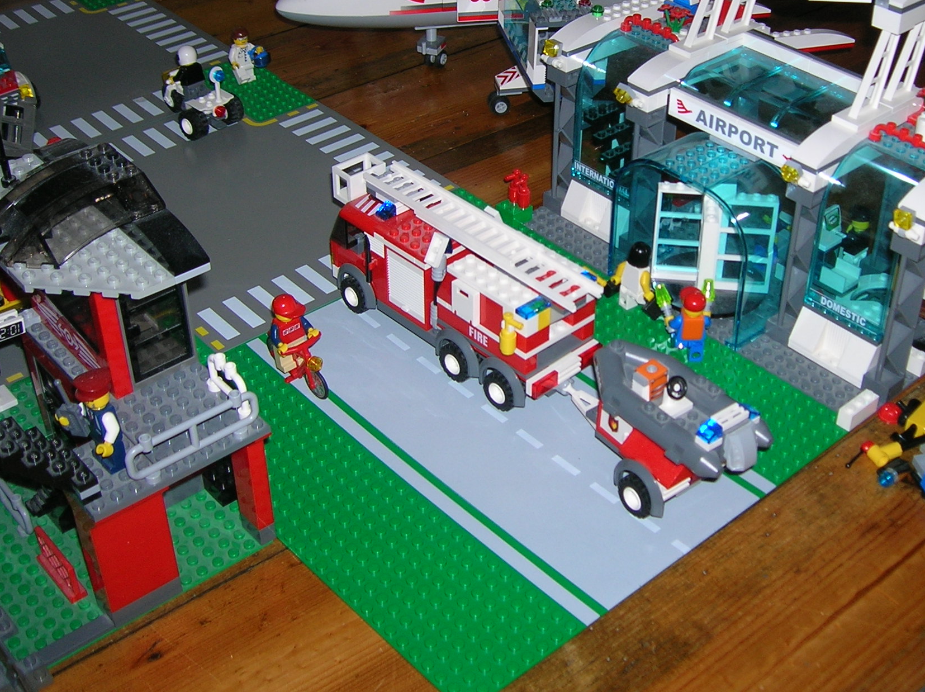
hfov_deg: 40.1
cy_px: 221
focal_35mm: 47
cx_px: 587
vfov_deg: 30.6
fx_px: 1255
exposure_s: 1/60.1
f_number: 2.9
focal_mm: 5.7
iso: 50
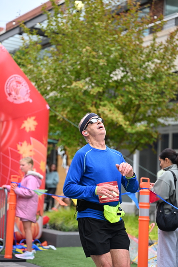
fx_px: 608
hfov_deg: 16.7
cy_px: 134
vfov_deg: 24.8
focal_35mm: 82
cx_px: 89
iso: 800
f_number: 2.8
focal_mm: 82
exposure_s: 1/2000
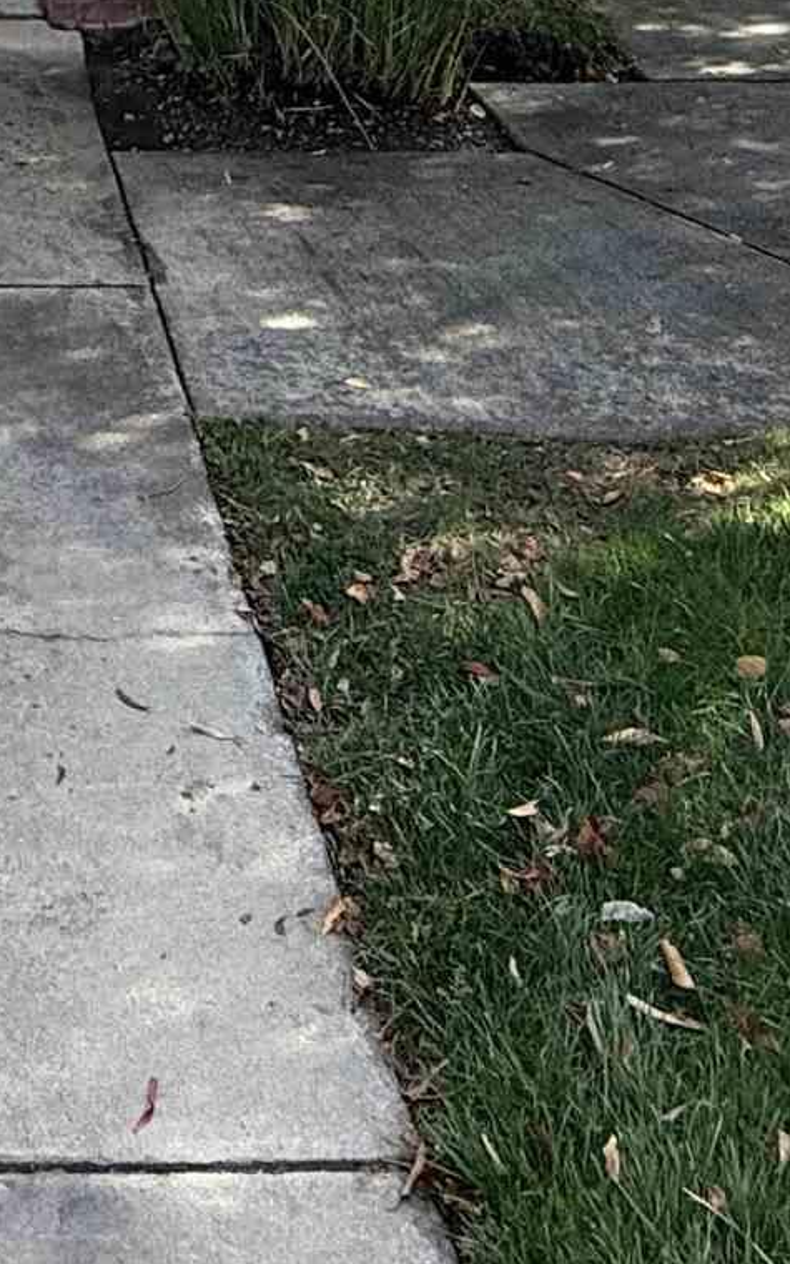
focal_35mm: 60
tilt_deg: -4.3
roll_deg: -0.8
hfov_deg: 20.9
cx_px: -7
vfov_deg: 27.5
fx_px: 2067
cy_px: -436
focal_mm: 2.22
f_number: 2.2
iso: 64
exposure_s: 1/274
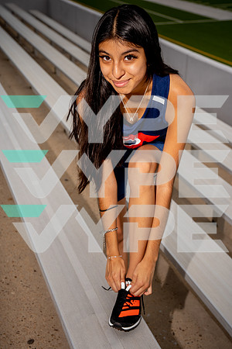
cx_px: 116
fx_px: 503
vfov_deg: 38.2
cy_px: 174
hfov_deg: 26.0
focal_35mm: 52
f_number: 6.3
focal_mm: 52
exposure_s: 1/250
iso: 80
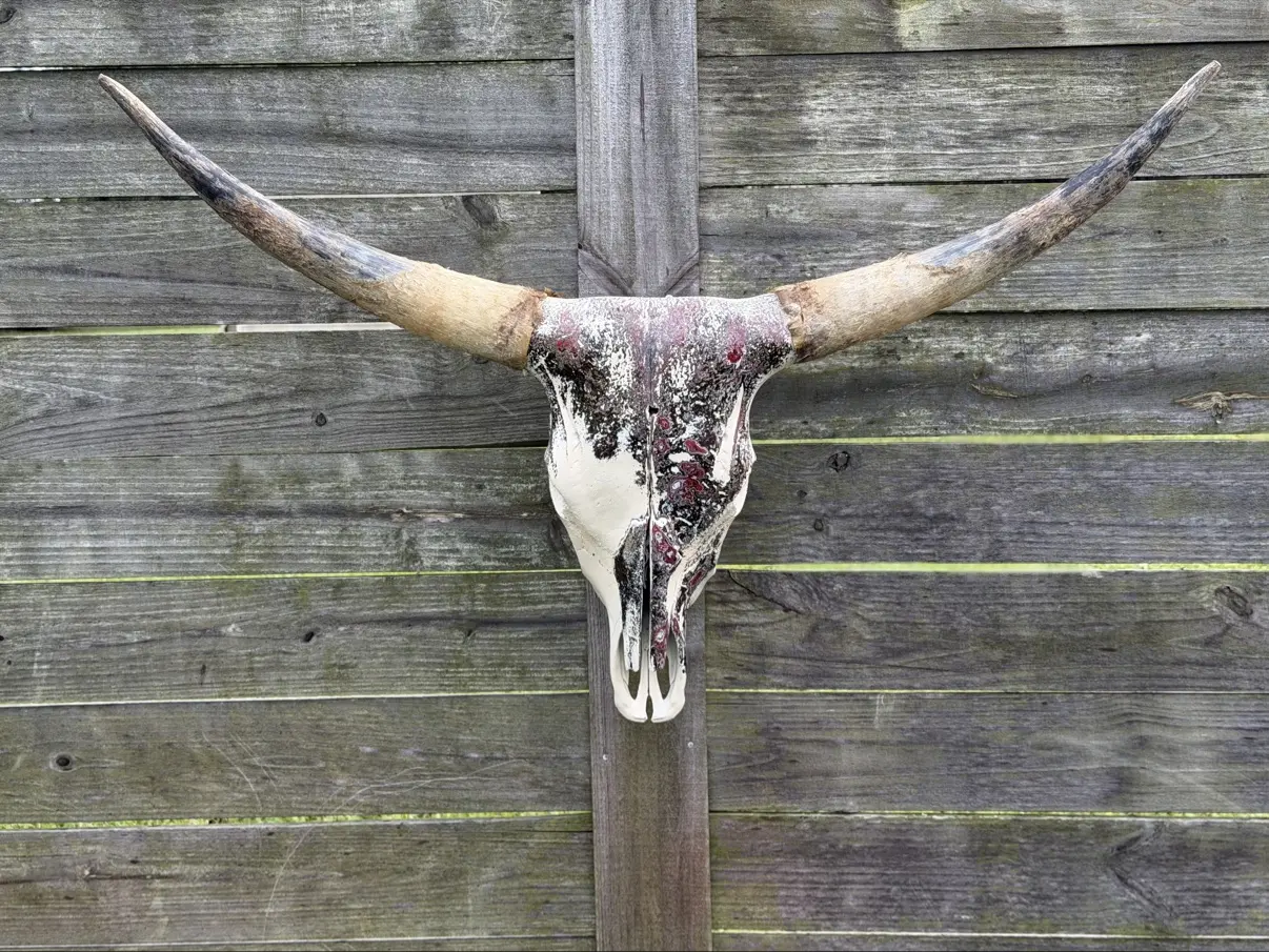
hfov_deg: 39.6
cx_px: 634
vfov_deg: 30.3
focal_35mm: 48
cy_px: 476
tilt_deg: -7.8
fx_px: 1760
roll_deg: +0.9
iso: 64
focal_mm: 6.76
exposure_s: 1/530
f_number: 1.78
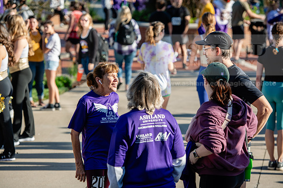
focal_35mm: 136
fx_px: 1069
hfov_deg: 15.1
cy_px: 94
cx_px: 141
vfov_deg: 10.1
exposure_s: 1/500
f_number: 4
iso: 125
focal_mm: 135
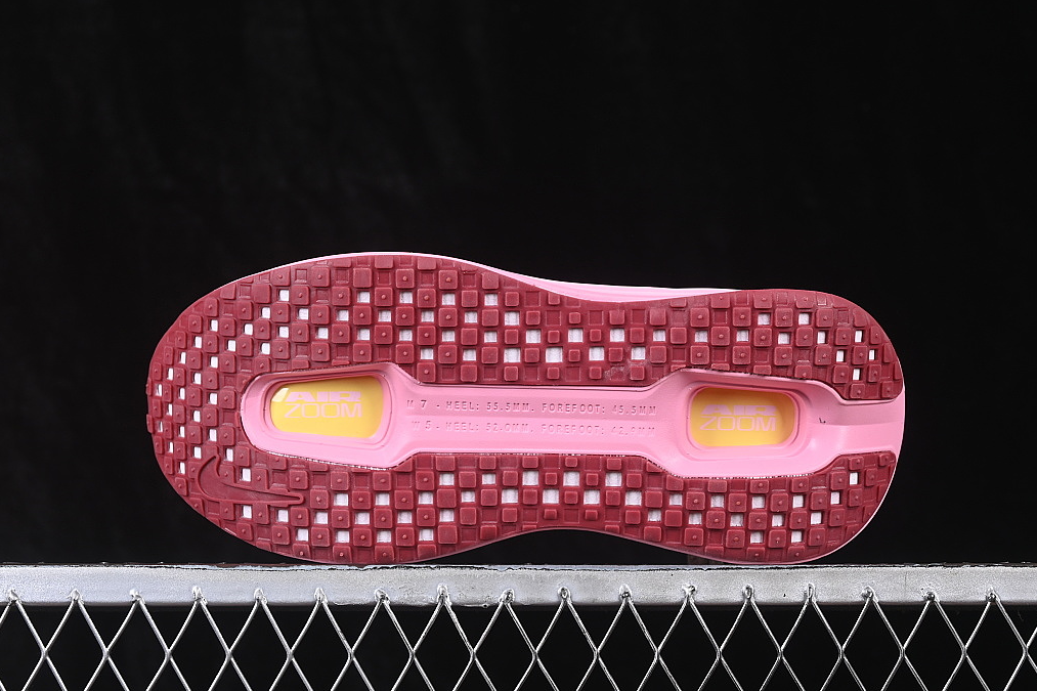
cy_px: 333
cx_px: 532
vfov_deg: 17.1
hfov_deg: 25.4
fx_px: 2304
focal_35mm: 80
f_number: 7.1
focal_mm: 50
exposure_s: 1/80
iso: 160
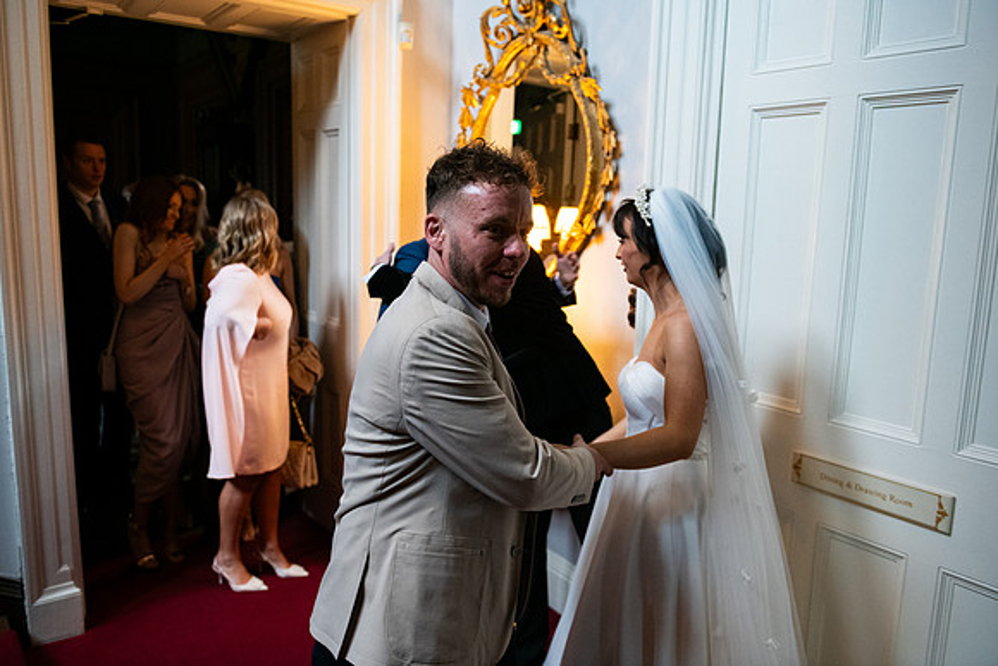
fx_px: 776
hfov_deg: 65.5
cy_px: 333
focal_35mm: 28
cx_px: 499
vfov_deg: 46.4
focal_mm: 28
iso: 1600
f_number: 3.5
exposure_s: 1/160
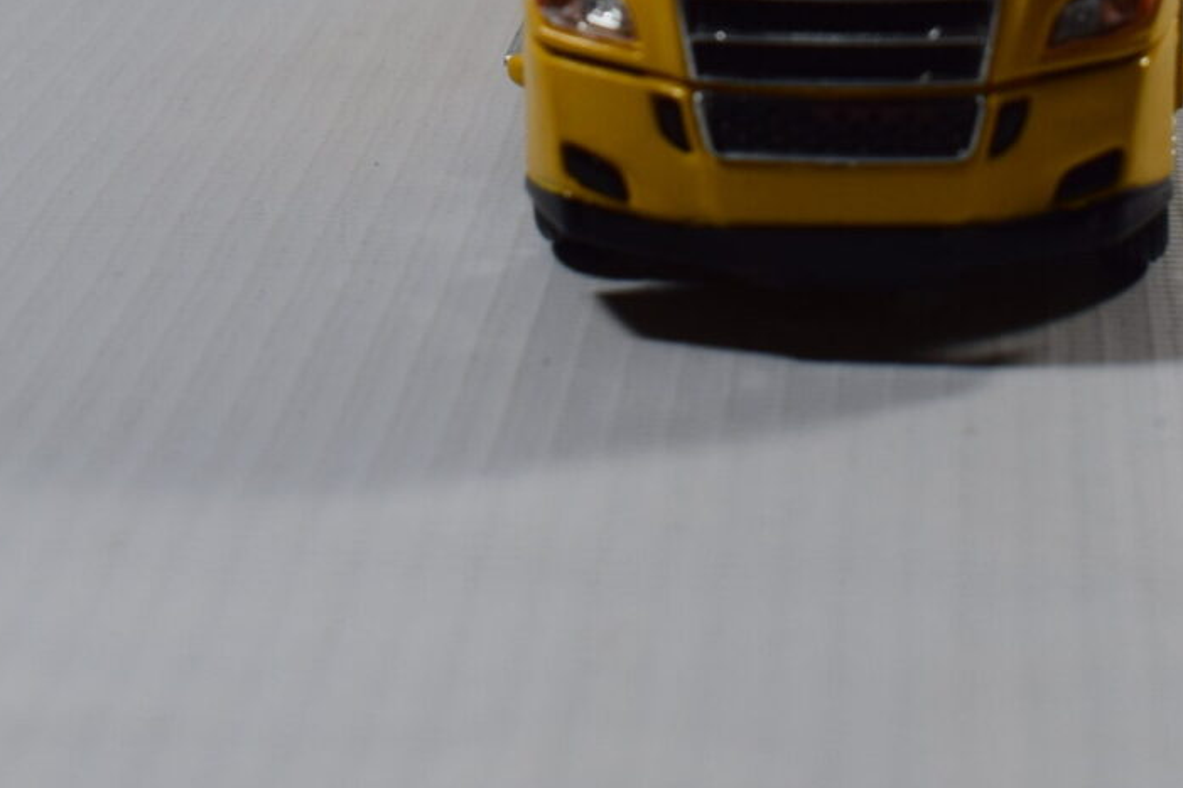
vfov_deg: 10.5
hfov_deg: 16.0
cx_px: 839
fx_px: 4184
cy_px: -235
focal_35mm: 127
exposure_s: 1/60
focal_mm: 31
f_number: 8
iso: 400
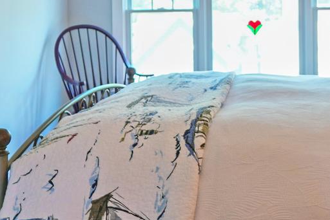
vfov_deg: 22.1
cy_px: 17
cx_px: 267
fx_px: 550
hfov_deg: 32.4
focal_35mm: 60
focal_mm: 10
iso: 100
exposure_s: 1/30
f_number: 2.8
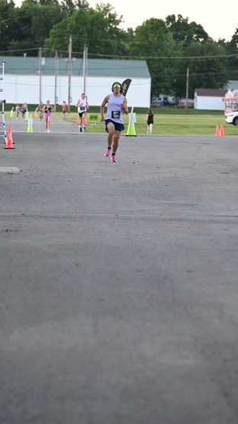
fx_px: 2368
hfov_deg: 5.8
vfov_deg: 10.2
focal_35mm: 211
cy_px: 211
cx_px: 115
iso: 2200
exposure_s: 1/1000
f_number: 5
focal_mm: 200
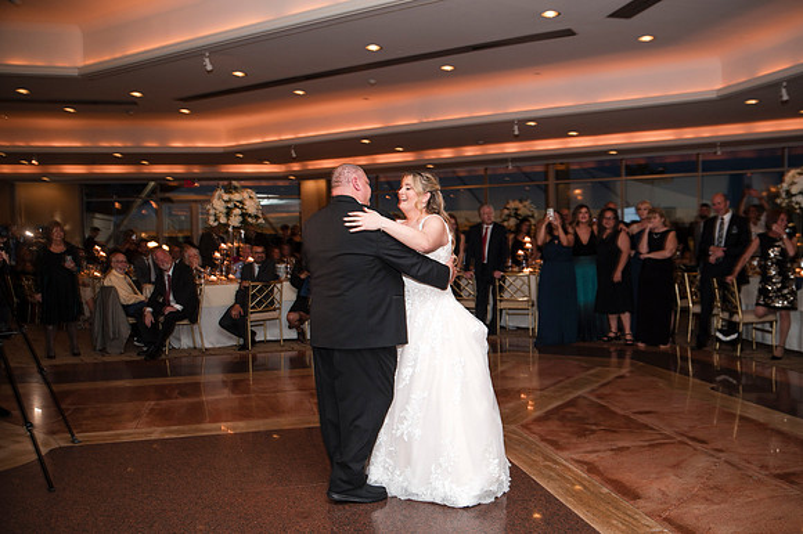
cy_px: 267
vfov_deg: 40.0
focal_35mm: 33
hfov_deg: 57.4
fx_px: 734
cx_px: 402
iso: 800
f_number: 2.8
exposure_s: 1/60
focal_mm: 31
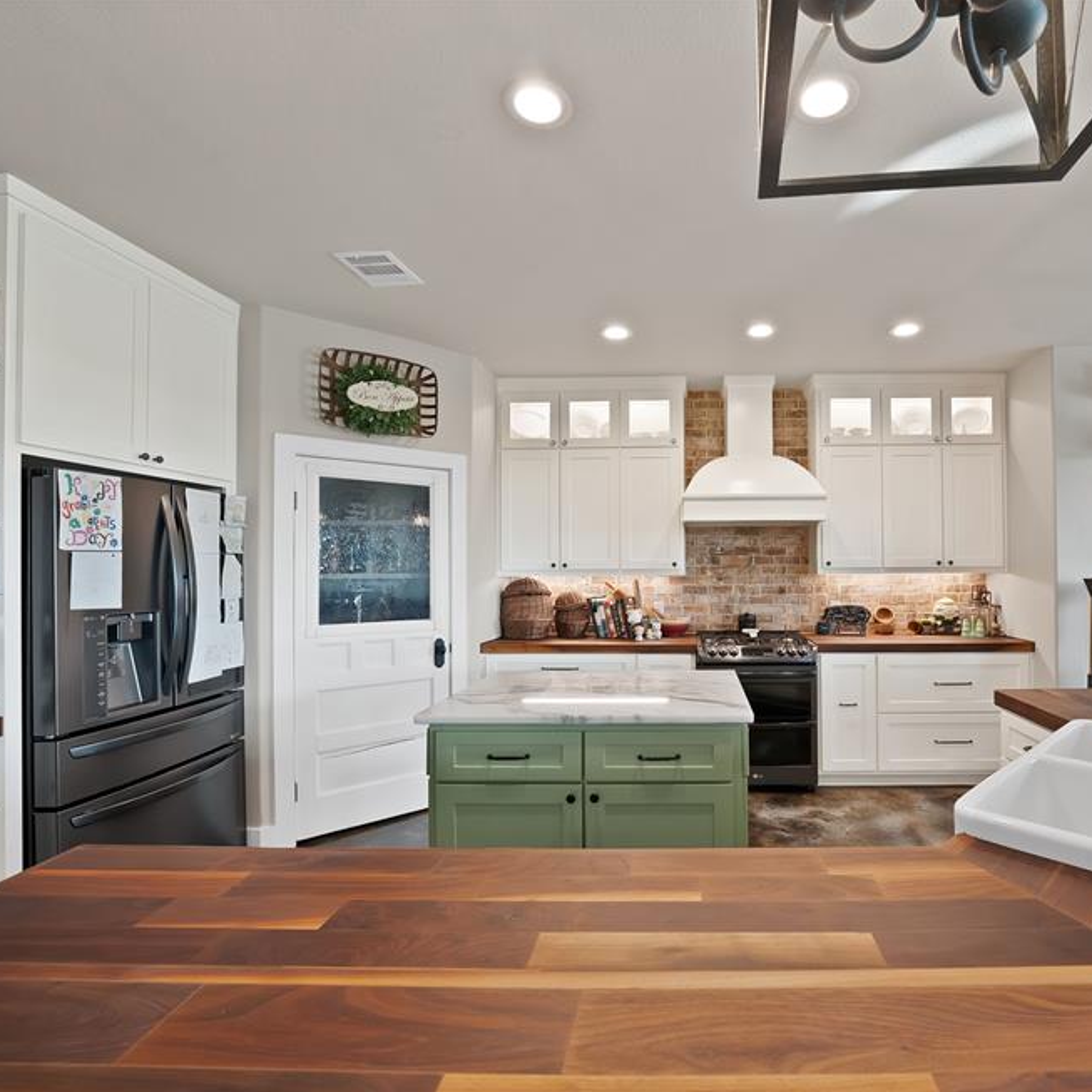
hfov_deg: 85.6
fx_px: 571
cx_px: 686
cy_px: 568
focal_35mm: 16
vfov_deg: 87.4
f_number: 9
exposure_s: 1/4
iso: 640
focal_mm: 12
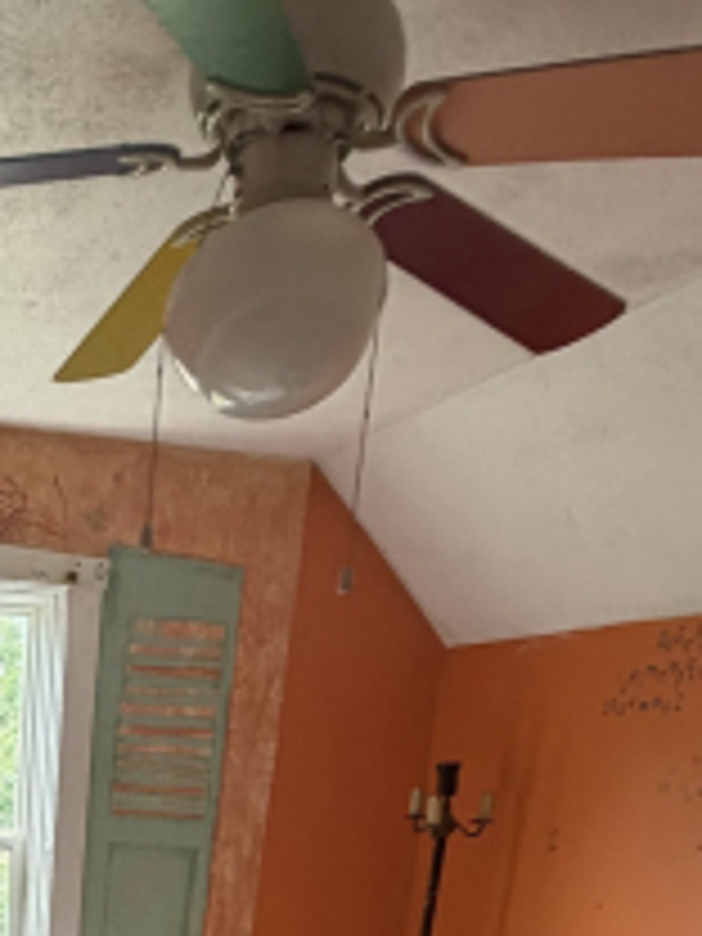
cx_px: 4
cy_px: 1114
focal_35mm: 45
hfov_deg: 30.0
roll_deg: -3.1
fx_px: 1217
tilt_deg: -14.1
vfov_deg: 34.2
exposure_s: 1/121
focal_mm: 2.22
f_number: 2.2
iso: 160
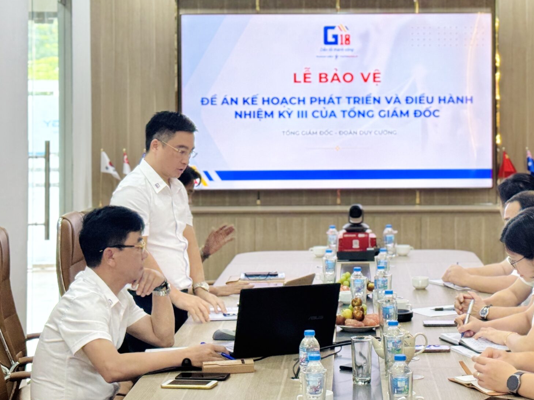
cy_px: 94
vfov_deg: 17.5
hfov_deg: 23.2
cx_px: 357
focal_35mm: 84
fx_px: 1296
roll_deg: -0.5
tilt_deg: -0.4
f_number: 1.78
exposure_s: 1/100
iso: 100
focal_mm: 6.76
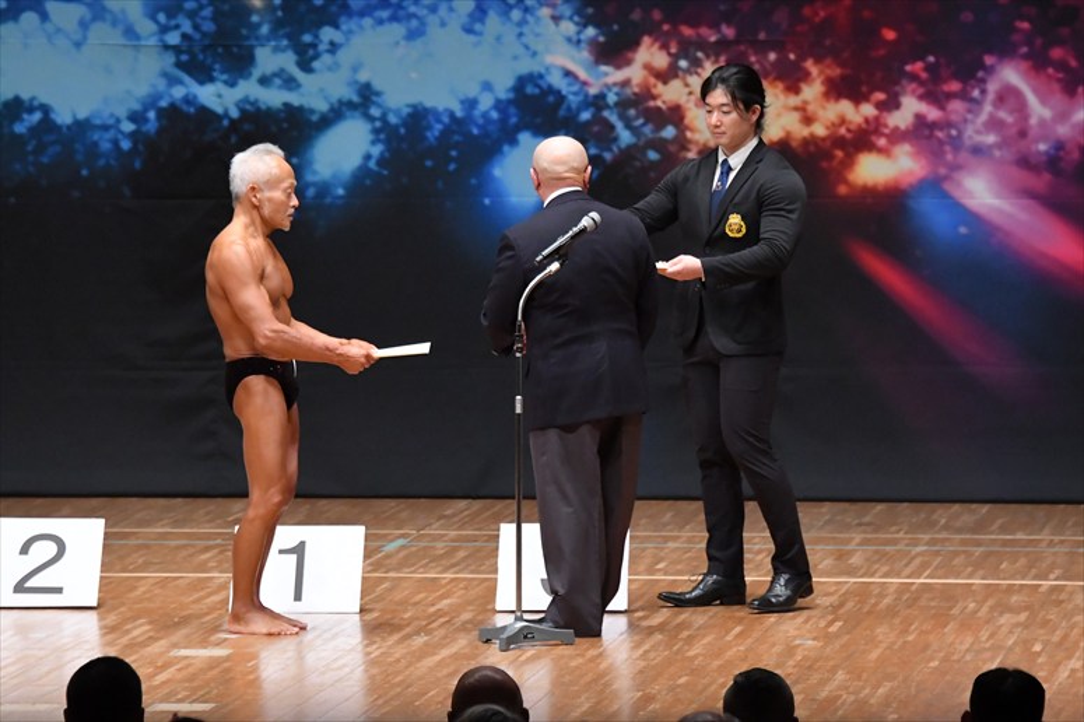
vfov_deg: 5.4
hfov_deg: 8.1
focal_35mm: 255
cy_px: 361
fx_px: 7675
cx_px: 542
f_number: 5.6
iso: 6400
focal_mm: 170
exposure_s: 1/400
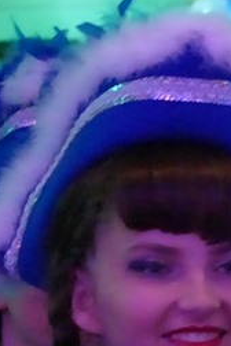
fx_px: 2830
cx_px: 151
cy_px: 279
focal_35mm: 294
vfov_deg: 7.0
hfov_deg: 4.7
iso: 3200
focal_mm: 20.9
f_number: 2.8
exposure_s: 1/60
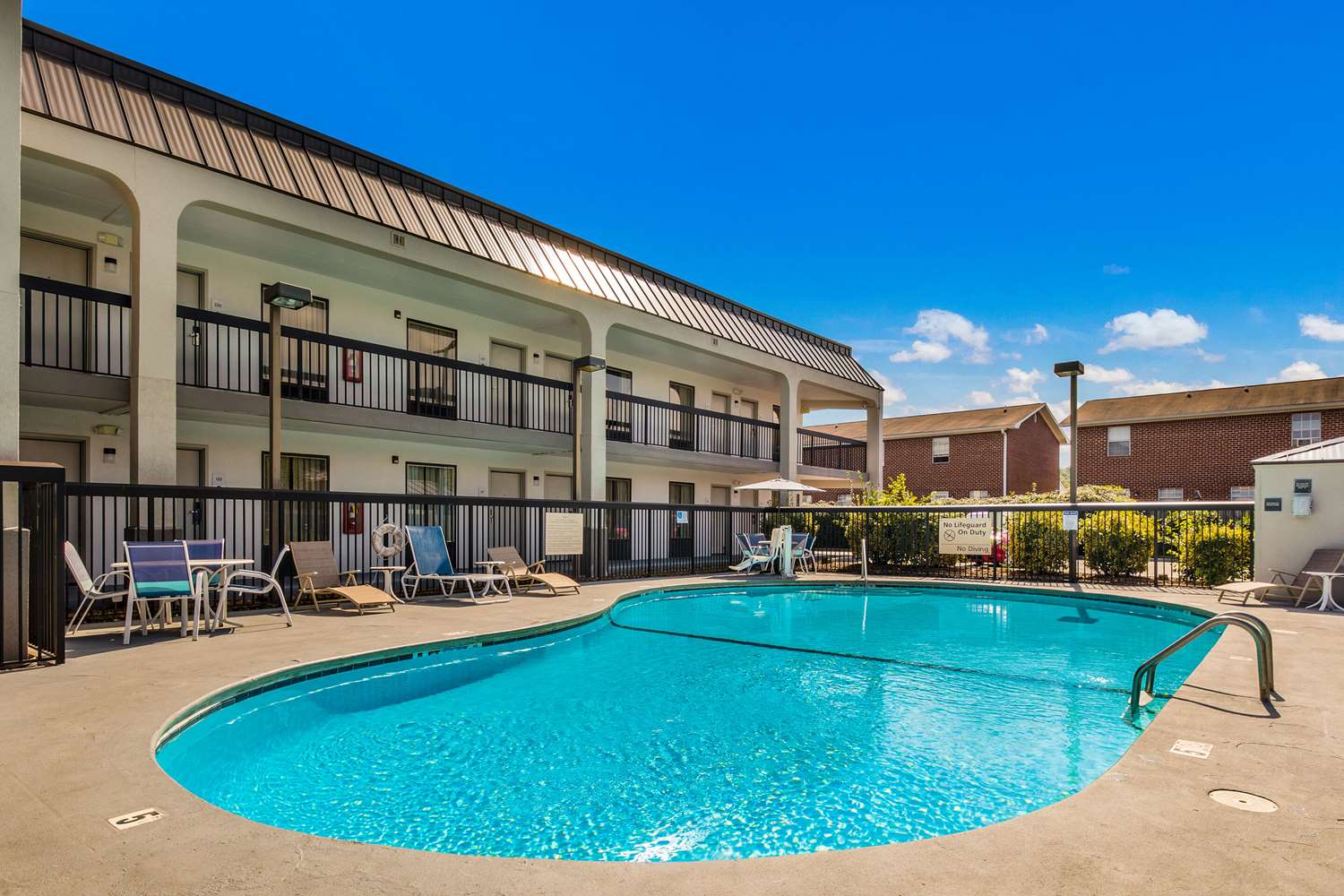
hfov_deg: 95.0
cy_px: 448
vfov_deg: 72.1
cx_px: 672
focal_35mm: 16
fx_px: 616
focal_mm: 11
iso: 100
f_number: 11
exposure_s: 1/250
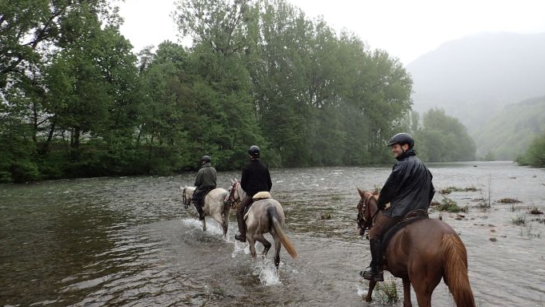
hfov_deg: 67.9
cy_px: 156
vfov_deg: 41.5
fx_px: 405
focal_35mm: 28
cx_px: 272
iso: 100
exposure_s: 1/640
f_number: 2.8
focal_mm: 4.5
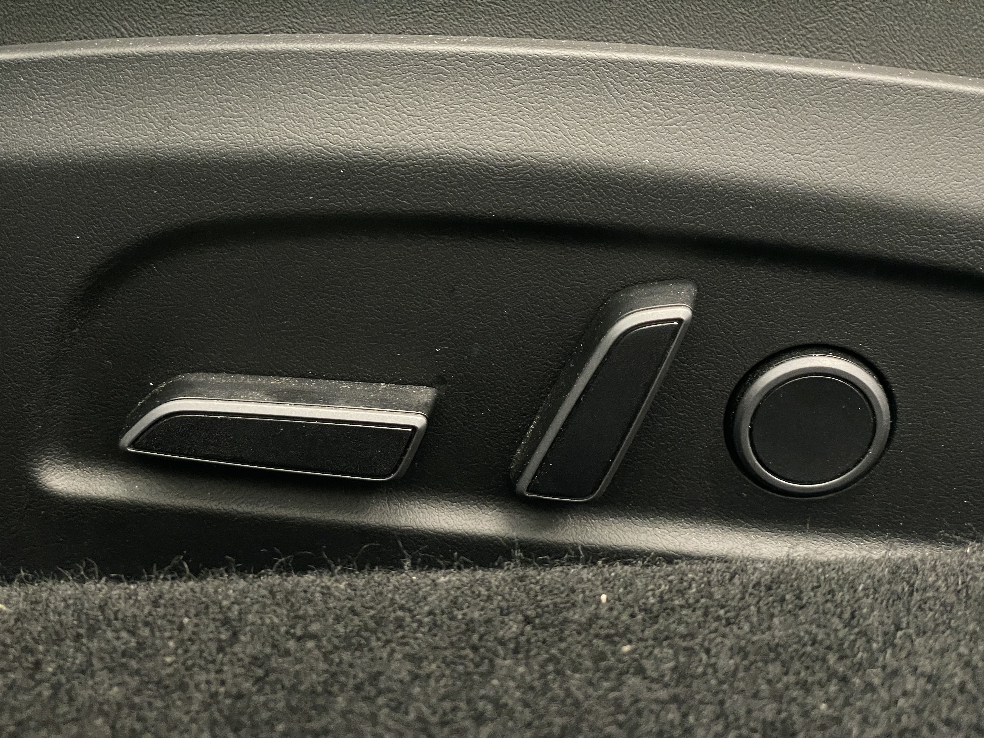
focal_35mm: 52
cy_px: 369
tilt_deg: -20.6
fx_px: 1478
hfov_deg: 36.8
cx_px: 492
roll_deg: +0.7
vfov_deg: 28.0
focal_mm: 6
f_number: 2
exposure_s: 1/33
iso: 800
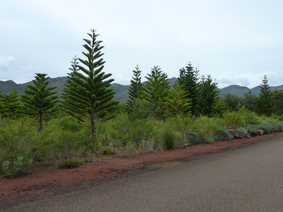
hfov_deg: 52.6
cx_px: 142
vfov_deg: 40.7
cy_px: 106
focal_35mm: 35
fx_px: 286
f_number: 4.5
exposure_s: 1/400
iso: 125
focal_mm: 5.7
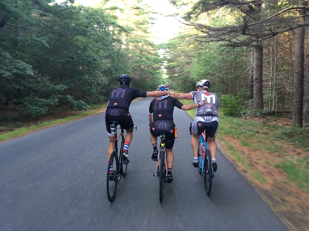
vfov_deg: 48.2
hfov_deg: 61.7
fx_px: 259
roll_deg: +0.8
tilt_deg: -8.4
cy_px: 116
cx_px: 154
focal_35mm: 29
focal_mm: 4.15
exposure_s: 1/30
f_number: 2.2
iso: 80
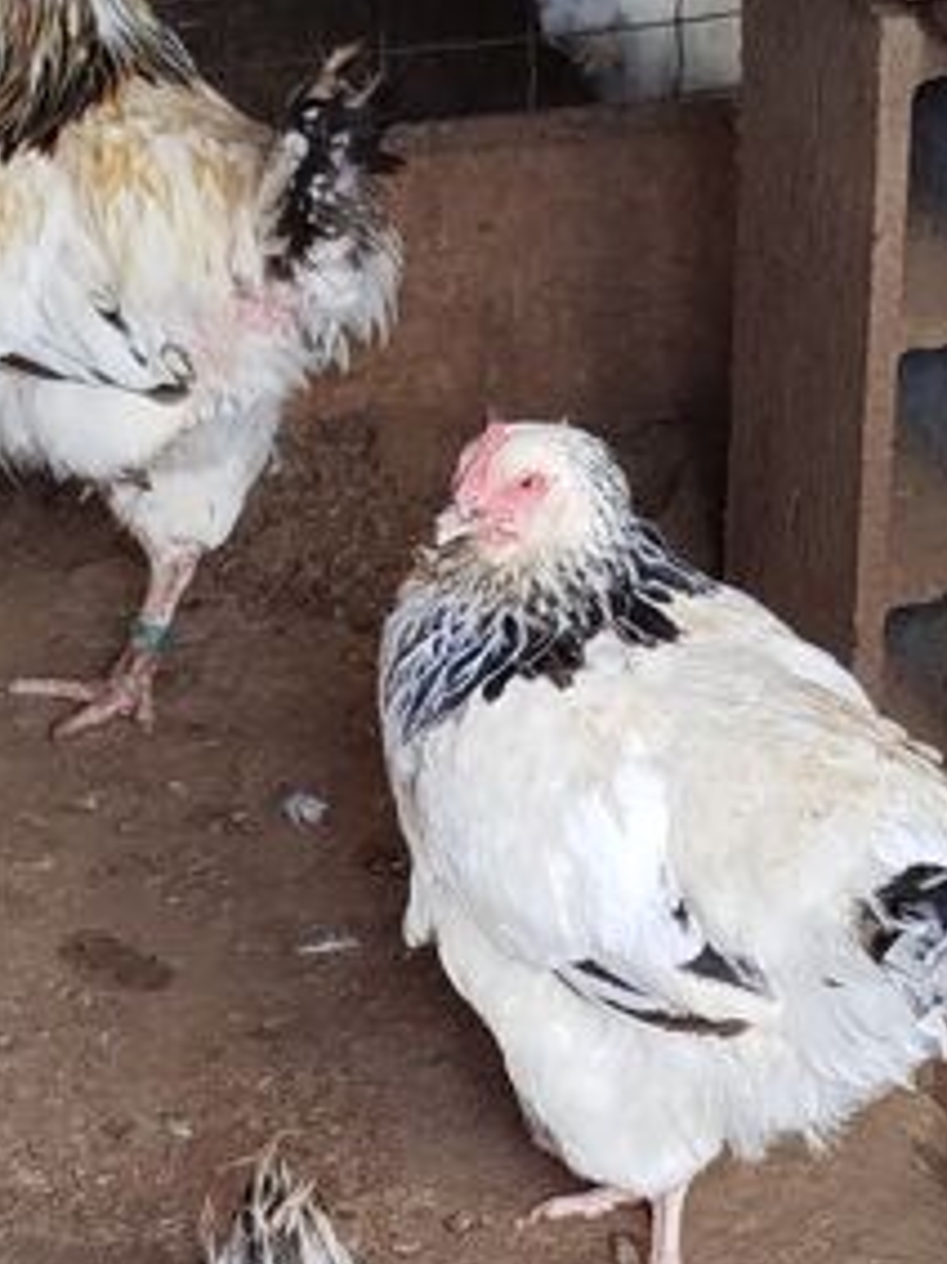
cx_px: 478
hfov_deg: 13.1
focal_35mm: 113
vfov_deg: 17.4
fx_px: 4125
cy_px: 853
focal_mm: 5.31
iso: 64
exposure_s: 1/50
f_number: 1.7
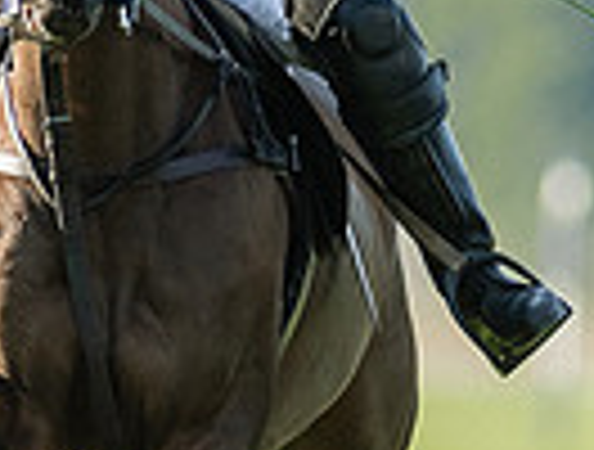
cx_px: -555
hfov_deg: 0.7
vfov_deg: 0.5
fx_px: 48911
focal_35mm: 2840
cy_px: 233
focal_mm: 300
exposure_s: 1/1600
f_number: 3.2
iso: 320
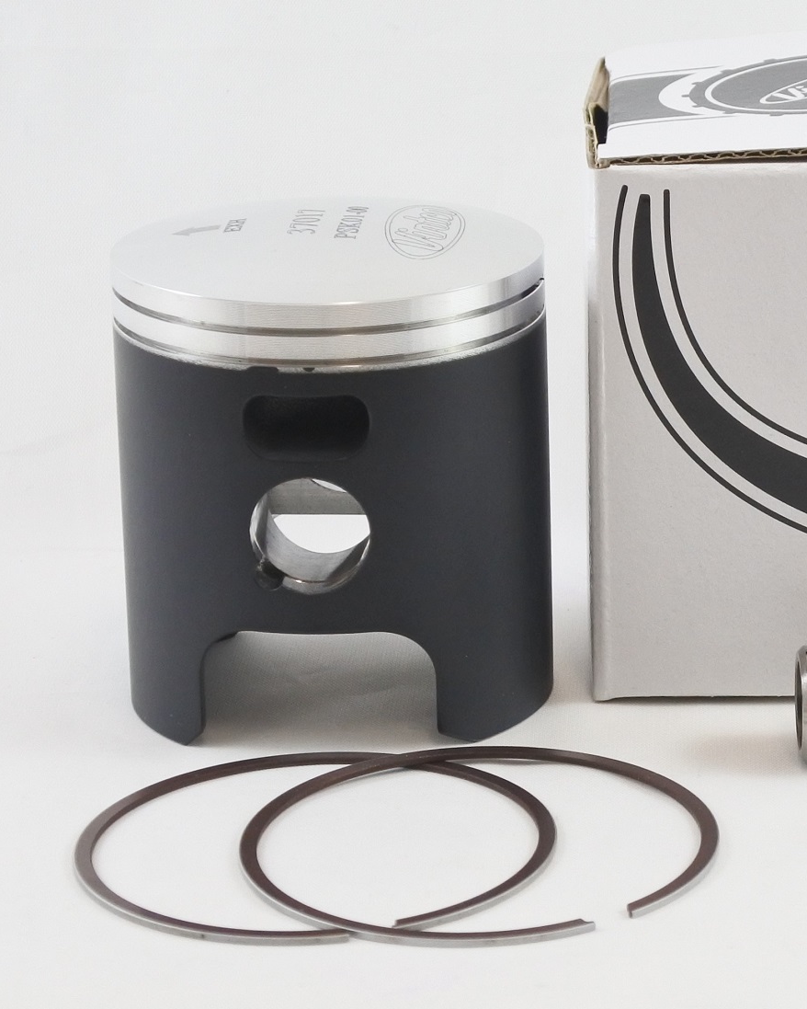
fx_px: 2388
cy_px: 512
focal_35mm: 80
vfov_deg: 23.8
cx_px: 625
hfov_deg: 19.0
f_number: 4.5
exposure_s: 1/125
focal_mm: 18.4
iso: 450
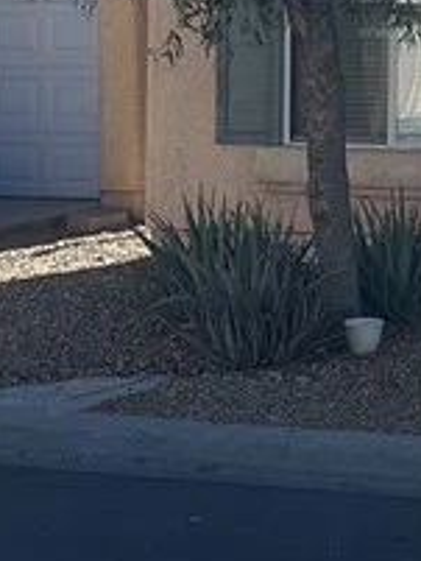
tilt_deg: +0.0
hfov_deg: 11.4
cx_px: 725
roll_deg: -1.2
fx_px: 1976
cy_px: 89
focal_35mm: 122
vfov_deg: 16.0
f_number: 1.78
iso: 80
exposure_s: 1/3472
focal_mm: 6.86
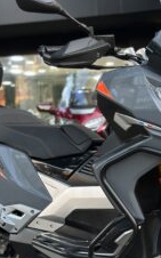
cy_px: 166
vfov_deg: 24.6
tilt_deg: -1.9
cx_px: 156
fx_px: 590
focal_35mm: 84
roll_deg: +0.6
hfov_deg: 15.3
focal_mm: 6.86
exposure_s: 1/79
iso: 125
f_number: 1.78
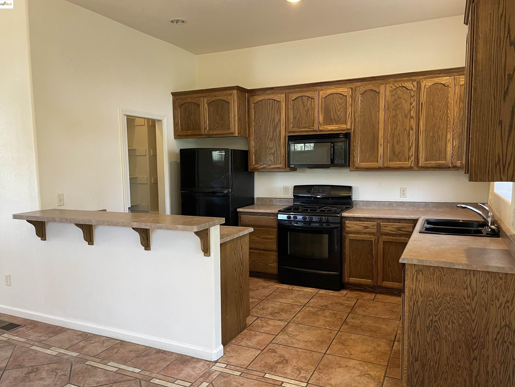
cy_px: 200
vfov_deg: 51.4
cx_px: 253
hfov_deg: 65.3
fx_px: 402
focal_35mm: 27
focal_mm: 4.2
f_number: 1.6
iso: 125
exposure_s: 1/60
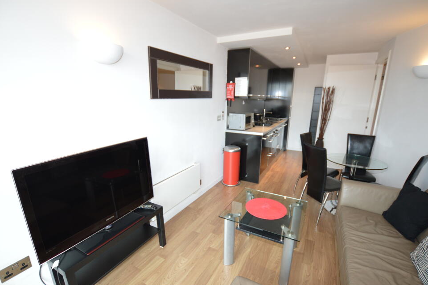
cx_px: 210
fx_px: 190
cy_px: 150
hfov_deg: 96.8
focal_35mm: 16
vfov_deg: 73.6
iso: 400
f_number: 4
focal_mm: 10
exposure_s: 1/60
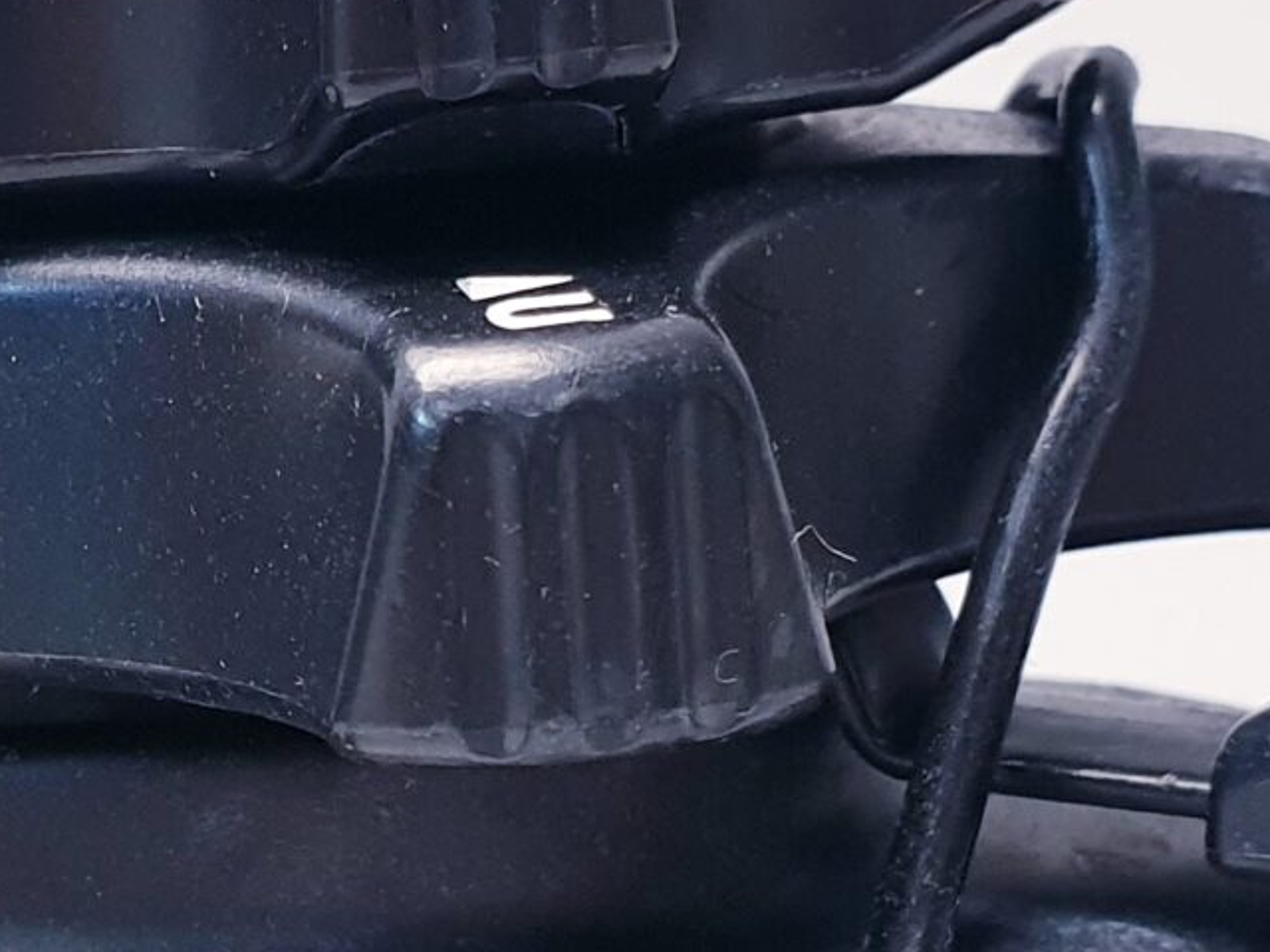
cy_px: 702
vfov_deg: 14.2
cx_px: 103
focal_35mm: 104
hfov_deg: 18.6
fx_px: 3816
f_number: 2.4
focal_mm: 4.3
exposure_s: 1/50
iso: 125
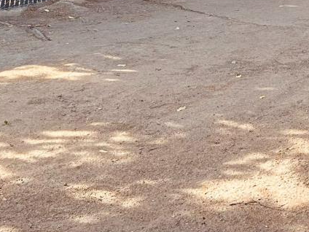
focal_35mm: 85
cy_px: -56
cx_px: 318
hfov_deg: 22.1
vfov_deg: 16.5
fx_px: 759
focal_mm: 6.86
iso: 125
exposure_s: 1/121
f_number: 1.78
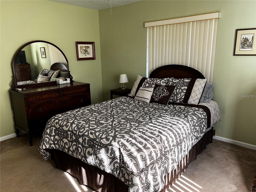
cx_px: 128
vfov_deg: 53.1
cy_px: 96
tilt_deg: -13.3
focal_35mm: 26
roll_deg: +1.0
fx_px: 192
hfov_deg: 67.3
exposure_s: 1/121
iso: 100
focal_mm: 5.7
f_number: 1.5
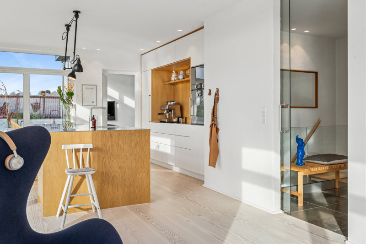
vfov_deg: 42.9
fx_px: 310
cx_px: 183
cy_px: 122
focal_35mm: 30
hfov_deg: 61.1
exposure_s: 1/200
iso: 200
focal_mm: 30.5
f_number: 8
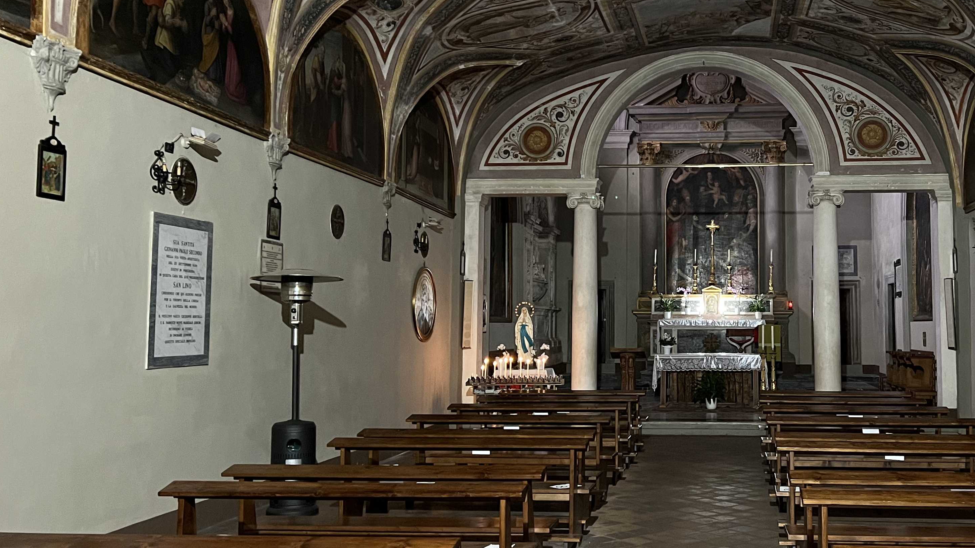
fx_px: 1008
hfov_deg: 50.6
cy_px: 246
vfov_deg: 30.4
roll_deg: +0.4
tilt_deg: +3.9
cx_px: 653
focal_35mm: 39
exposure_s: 1/25
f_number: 1.5
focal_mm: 5.7
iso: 500
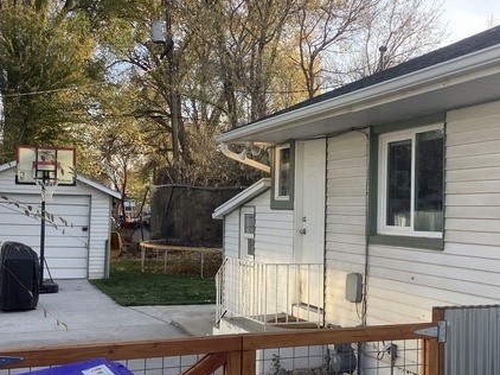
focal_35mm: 49
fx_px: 707
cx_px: 283
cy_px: 210
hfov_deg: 38.9
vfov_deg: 29.6
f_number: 2.4
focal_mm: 3.3
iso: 25
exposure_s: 1/194
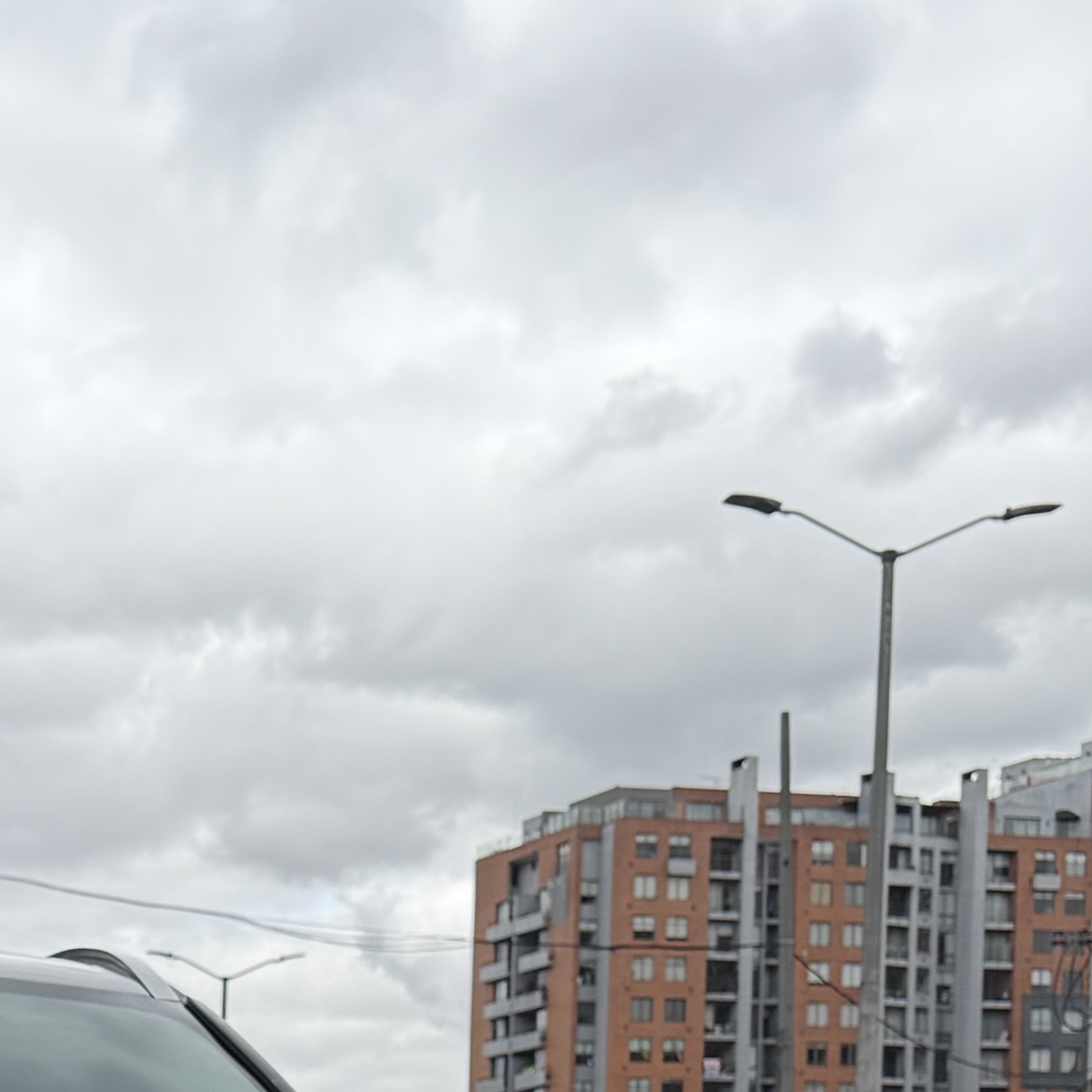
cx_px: -237
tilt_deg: -3.6
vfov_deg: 18.7
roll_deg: +0.0
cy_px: 1527
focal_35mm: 84
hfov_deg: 19.4
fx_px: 2998
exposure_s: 1/3759
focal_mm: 6.76
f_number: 1.78
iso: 100
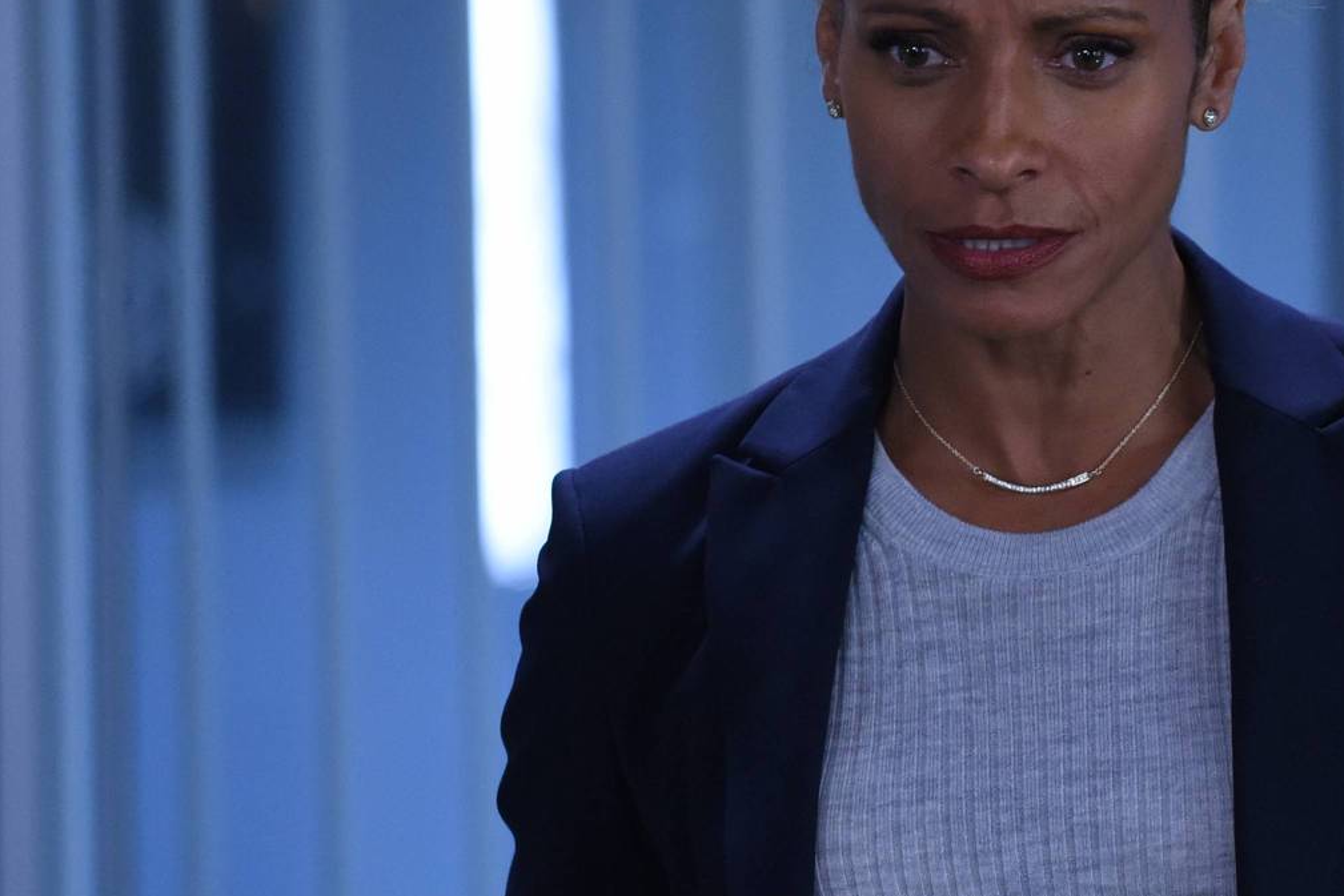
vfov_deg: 3.6
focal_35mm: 383
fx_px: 14300
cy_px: 362
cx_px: 1496
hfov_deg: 5.4
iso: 2500
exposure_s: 1/160
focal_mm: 140
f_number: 3.2
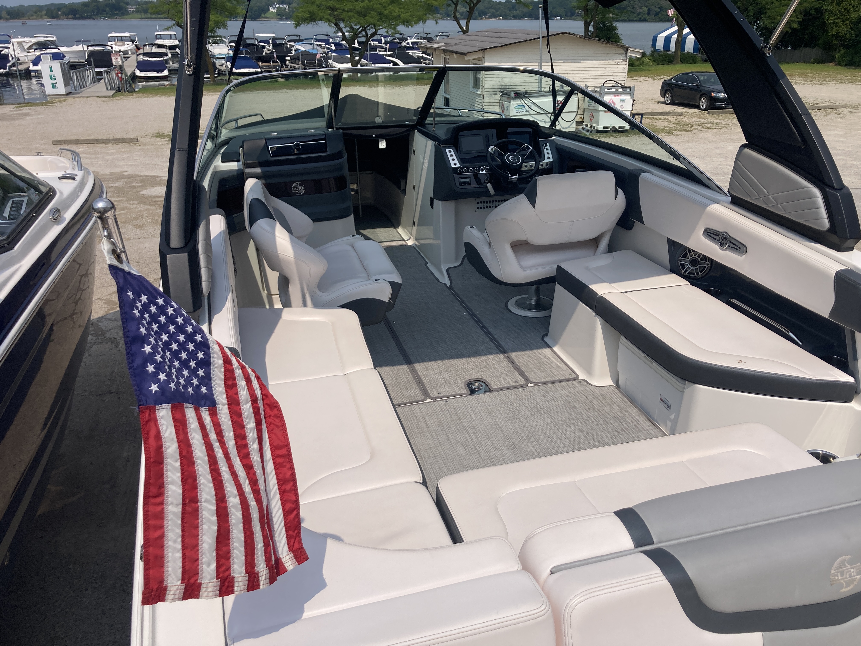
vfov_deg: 49.7
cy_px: 323
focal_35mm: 28
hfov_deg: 63.4
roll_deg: -1.0
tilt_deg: -21.1
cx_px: 430
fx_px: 696
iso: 25
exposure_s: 1/4808
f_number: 1.8
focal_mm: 3.99
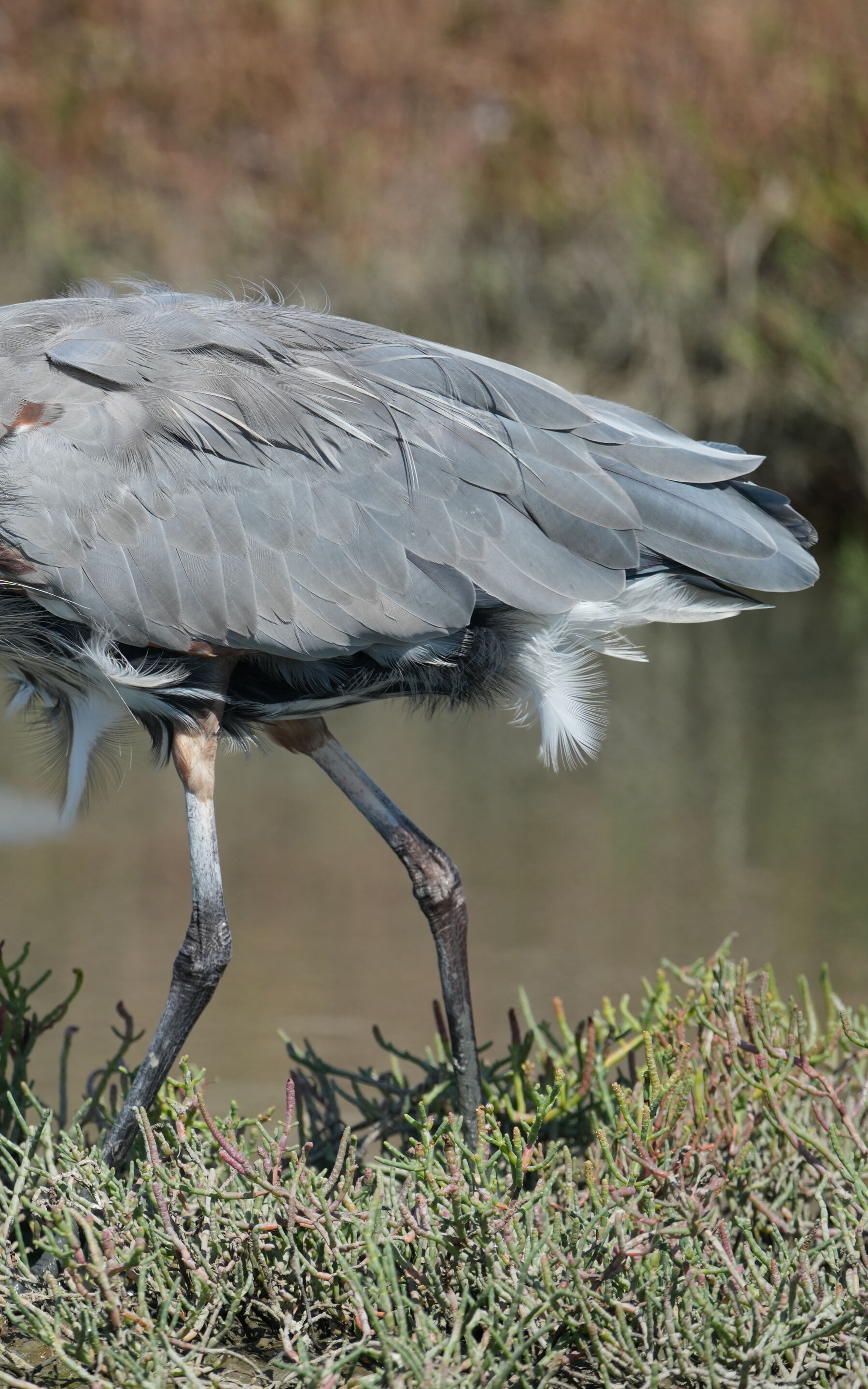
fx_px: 32438
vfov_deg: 2.5
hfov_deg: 1.5
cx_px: -139
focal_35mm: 857
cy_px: 695
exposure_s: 1/1250
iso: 400
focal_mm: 560
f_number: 6.3
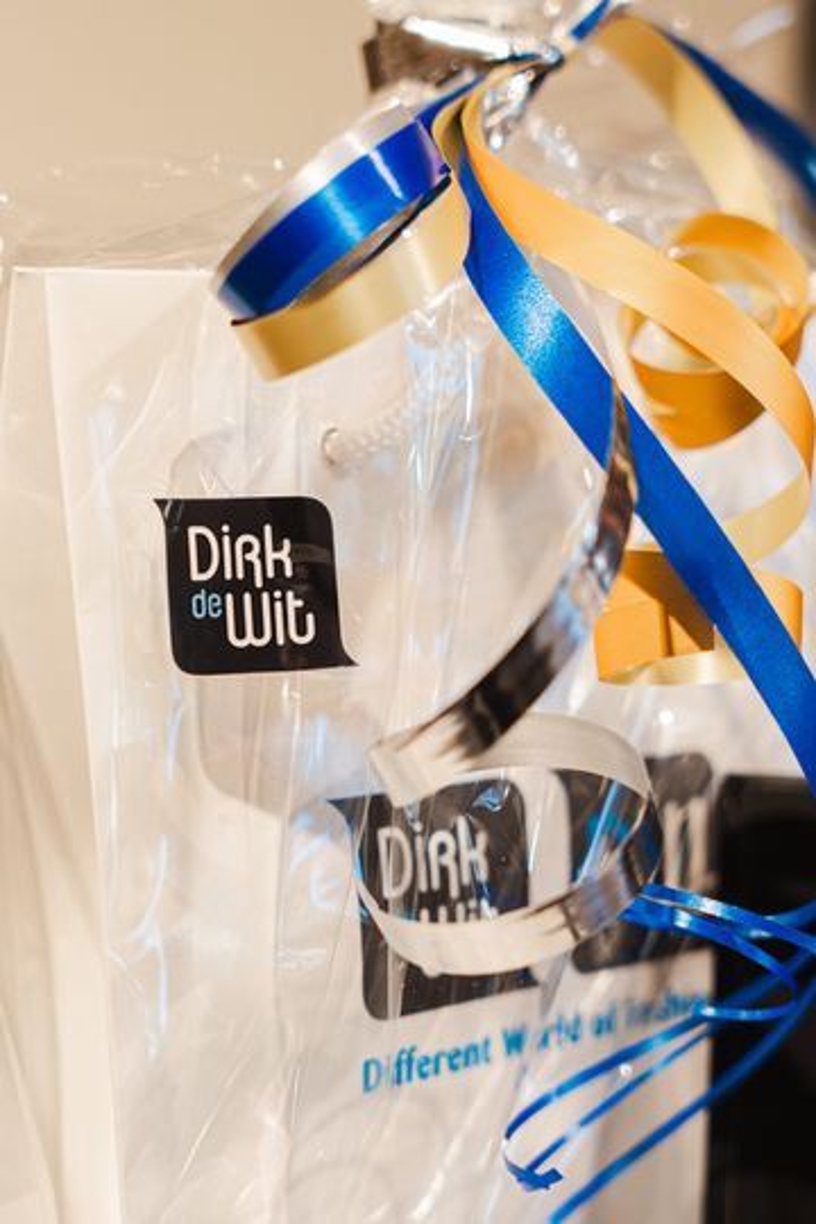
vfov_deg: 26.0
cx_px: 408
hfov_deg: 17.5
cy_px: 612
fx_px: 2652
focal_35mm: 78
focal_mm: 52.4
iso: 640
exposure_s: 1/320
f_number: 3.2
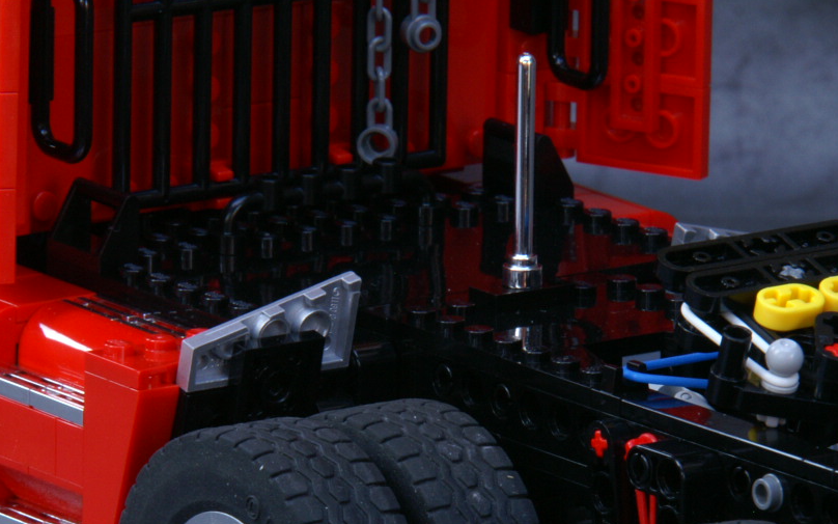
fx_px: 9090
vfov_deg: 3.3
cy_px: 458
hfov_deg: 5.3
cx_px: 353
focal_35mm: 398
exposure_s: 1/4
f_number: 22
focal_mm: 140
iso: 400
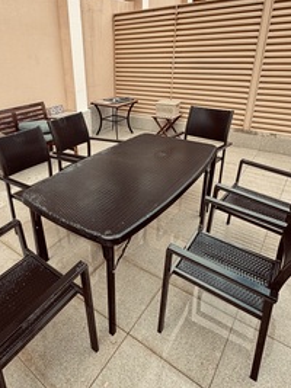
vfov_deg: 71.1
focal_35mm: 24
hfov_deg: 56.1
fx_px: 269
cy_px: 162
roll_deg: +2.2
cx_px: 110
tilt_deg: -23.8
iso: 40
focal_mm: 2.22
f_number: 2.2
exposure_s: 1/148
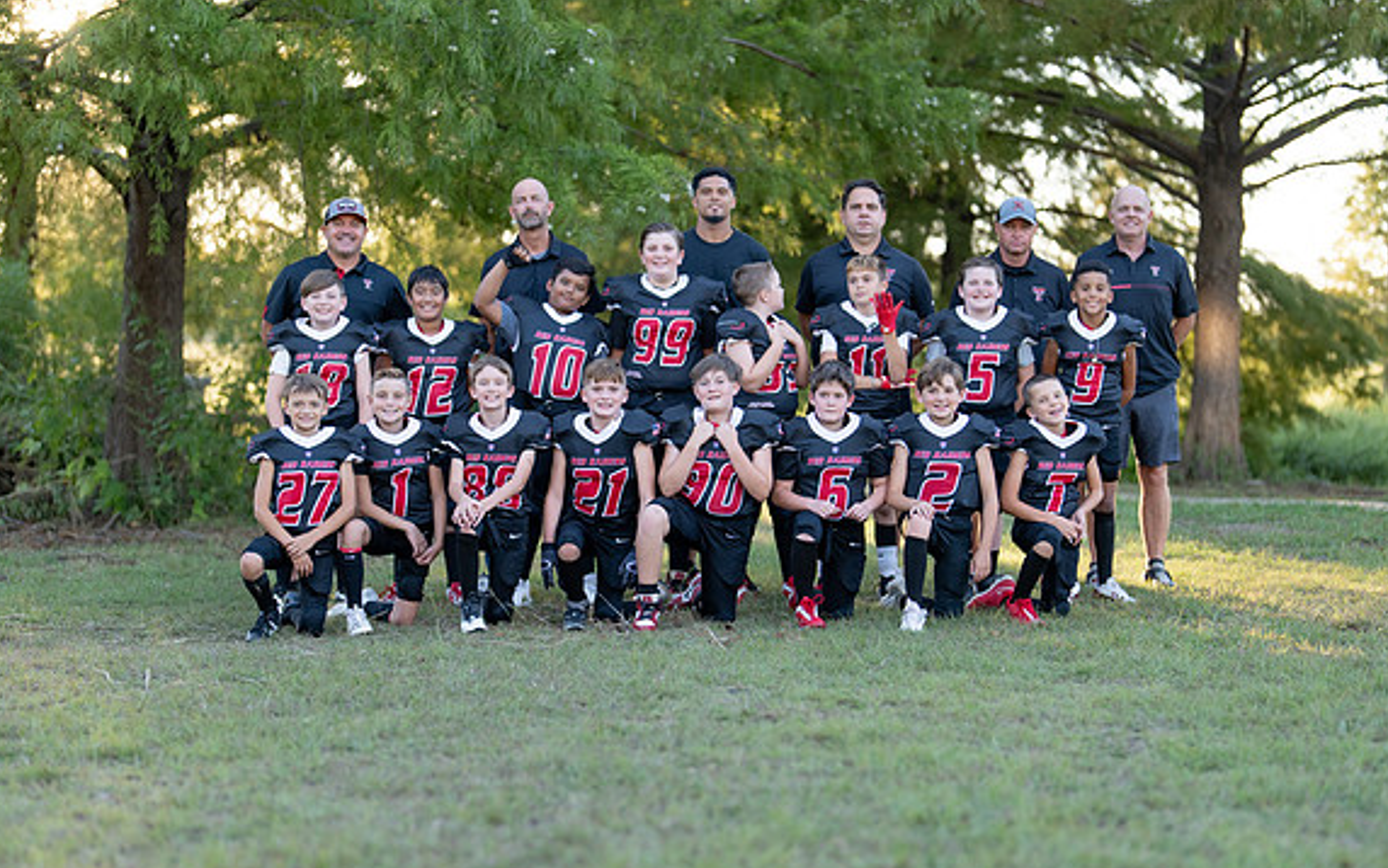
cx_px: 702
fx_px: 2573
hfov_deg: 30.2
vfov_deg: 19.2
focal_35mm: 68
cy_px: 451
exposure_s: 1/1250
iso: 200
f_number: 1.2
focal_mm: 50
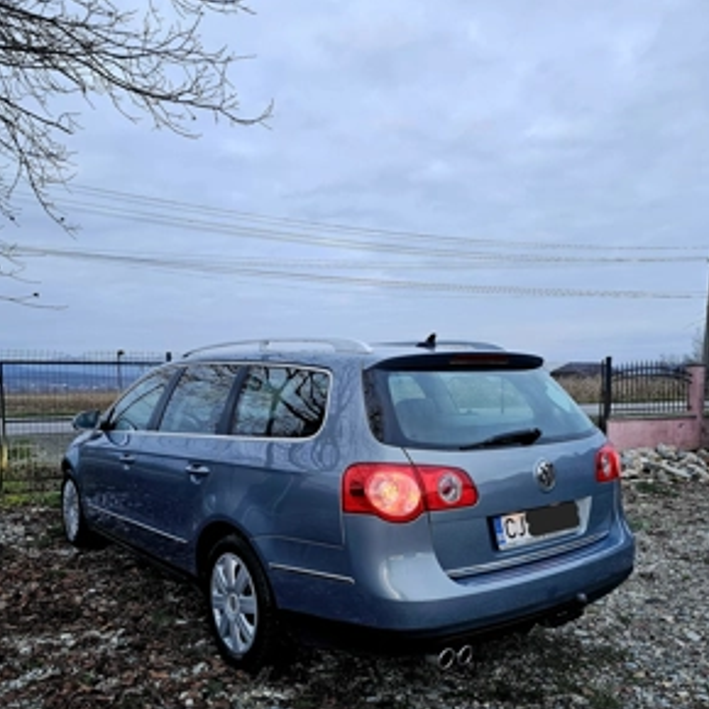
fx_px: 649
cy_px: 443
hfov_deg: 57.3
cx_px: 354
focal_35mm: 28
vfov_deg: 56.6
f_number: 1.7
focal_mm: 6.3
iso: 200
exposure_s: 1/101
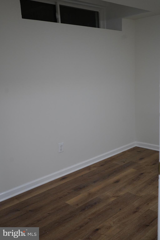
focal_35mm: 37
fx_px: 247
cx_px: 80
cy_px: 120
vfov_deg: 51.9
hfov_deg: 35.9
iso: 2000
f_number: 4
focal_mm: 37
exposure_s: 1/160
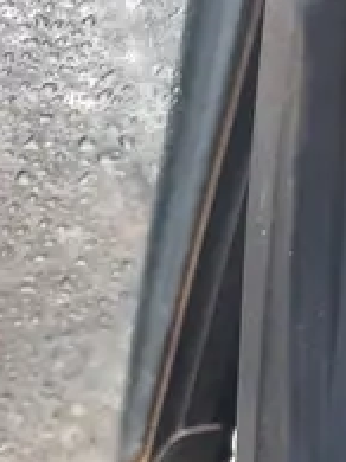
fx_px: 1307
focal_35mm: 98
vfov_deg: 19.3
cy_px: 499
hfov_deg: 13.4
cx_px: 645
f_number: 1.6
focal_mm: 5.96
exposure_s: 1/121
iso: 40
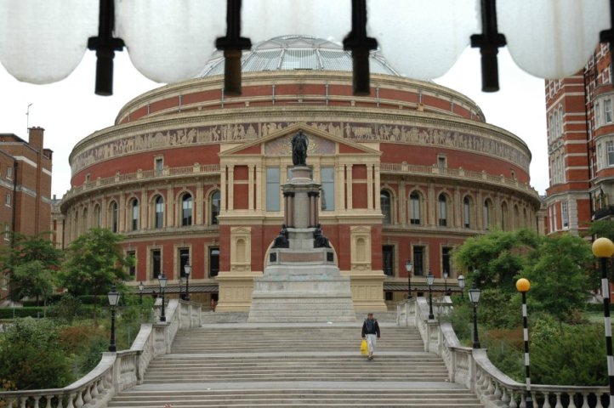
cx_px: 307
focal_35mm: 52
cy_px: 204
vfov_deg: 25.7
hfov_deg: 37.9
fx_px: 895
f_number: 6.3
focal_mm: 35
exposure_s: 1/400
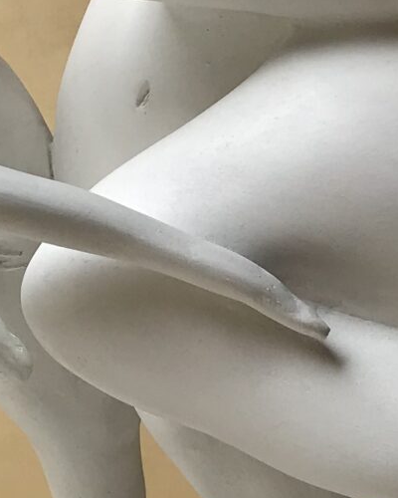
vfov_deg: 13.8
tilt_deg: -7.1
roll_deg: +1.6
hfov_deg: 10.9
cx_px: 11
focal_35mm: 140
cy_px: 204
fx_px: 2061
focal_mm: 3.99
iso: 20
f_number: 1.8
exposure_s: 1/748
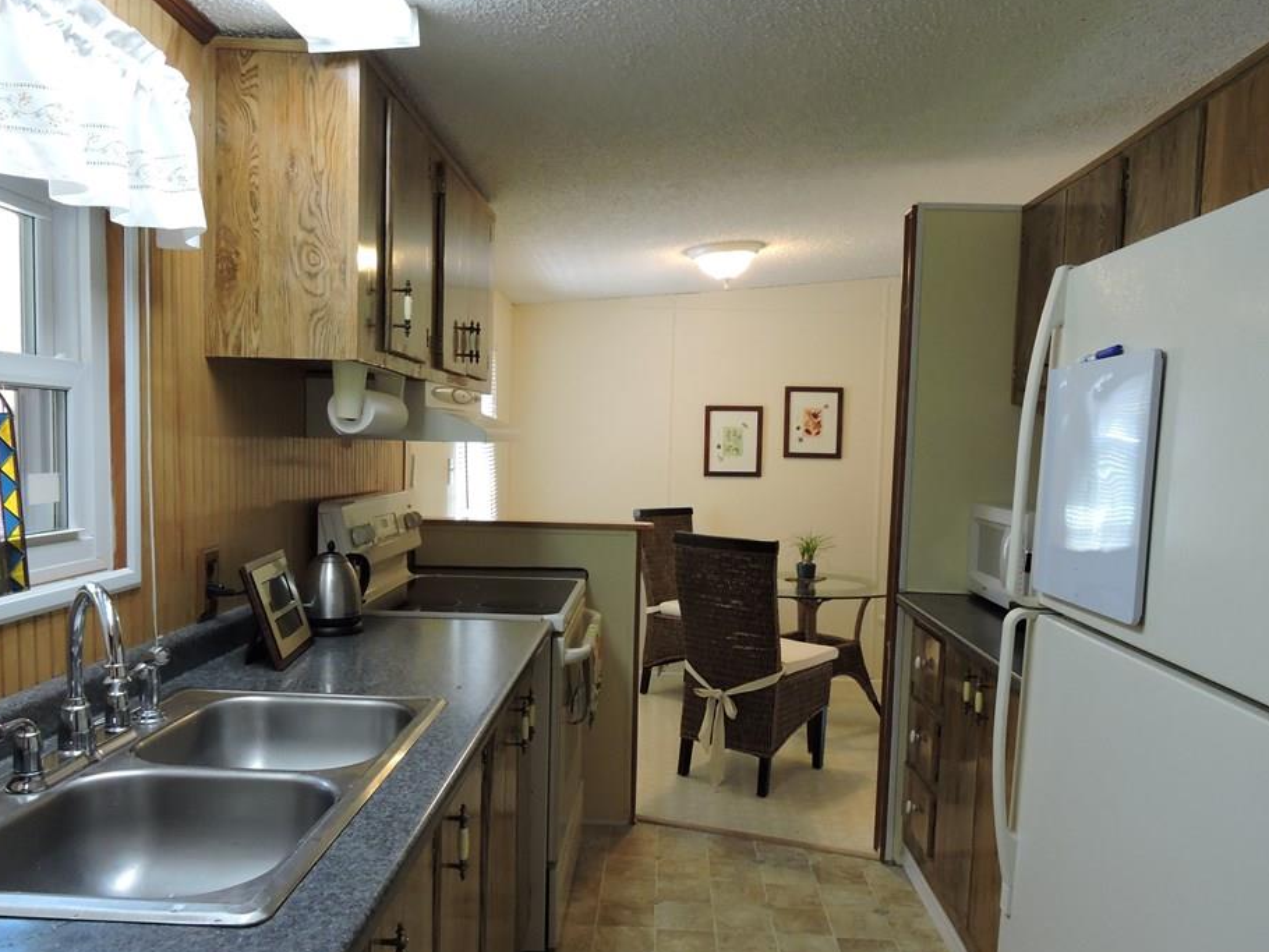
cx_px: 632
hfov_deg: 65.3
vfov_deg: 51.3
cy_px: 525
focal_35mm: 27
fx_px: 990
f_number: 3.3
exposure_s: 1/30
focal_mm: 4.3
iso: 360
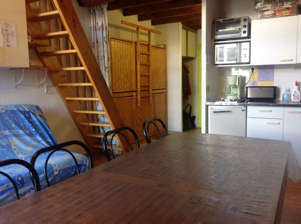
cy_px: 112
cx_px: 150
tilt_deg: -5.4
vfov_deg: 40.6
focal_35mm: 35
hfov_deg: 52.7
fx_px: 304
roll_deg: -0.4
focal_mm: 4.28
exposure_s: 1/15
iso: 50
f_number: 2.4
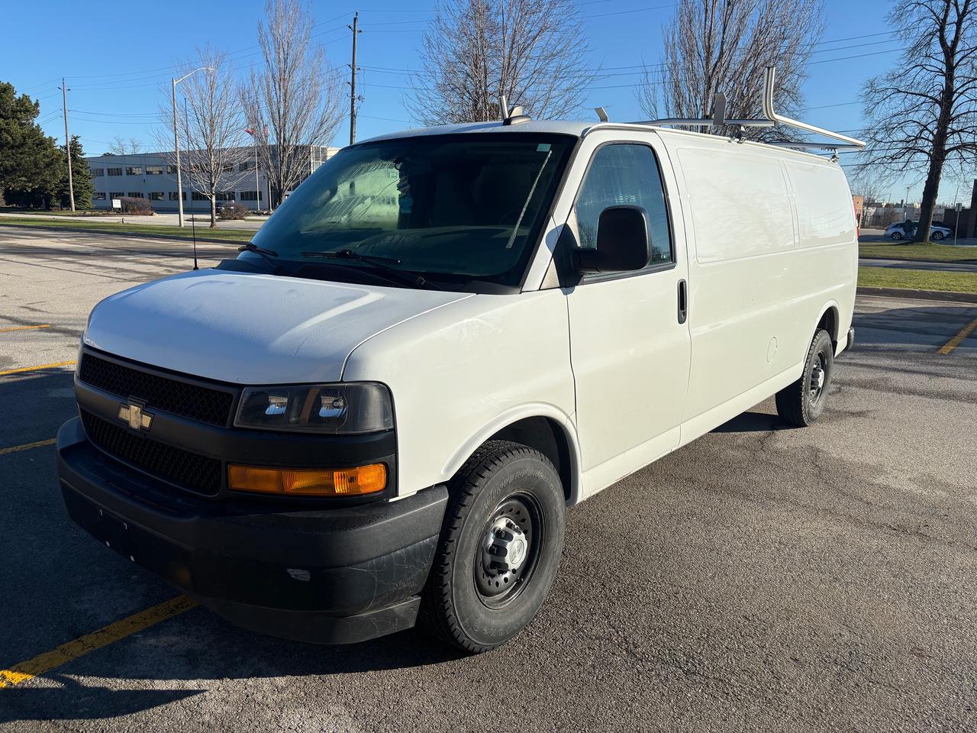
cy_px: 366
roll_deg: -0.5
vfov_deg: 53.1
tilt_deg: -12.3
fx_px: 734
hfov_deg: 67.3
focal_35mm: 26
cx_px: 488
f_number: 1.6
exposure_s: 1/5076
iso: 50
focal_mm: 5.96
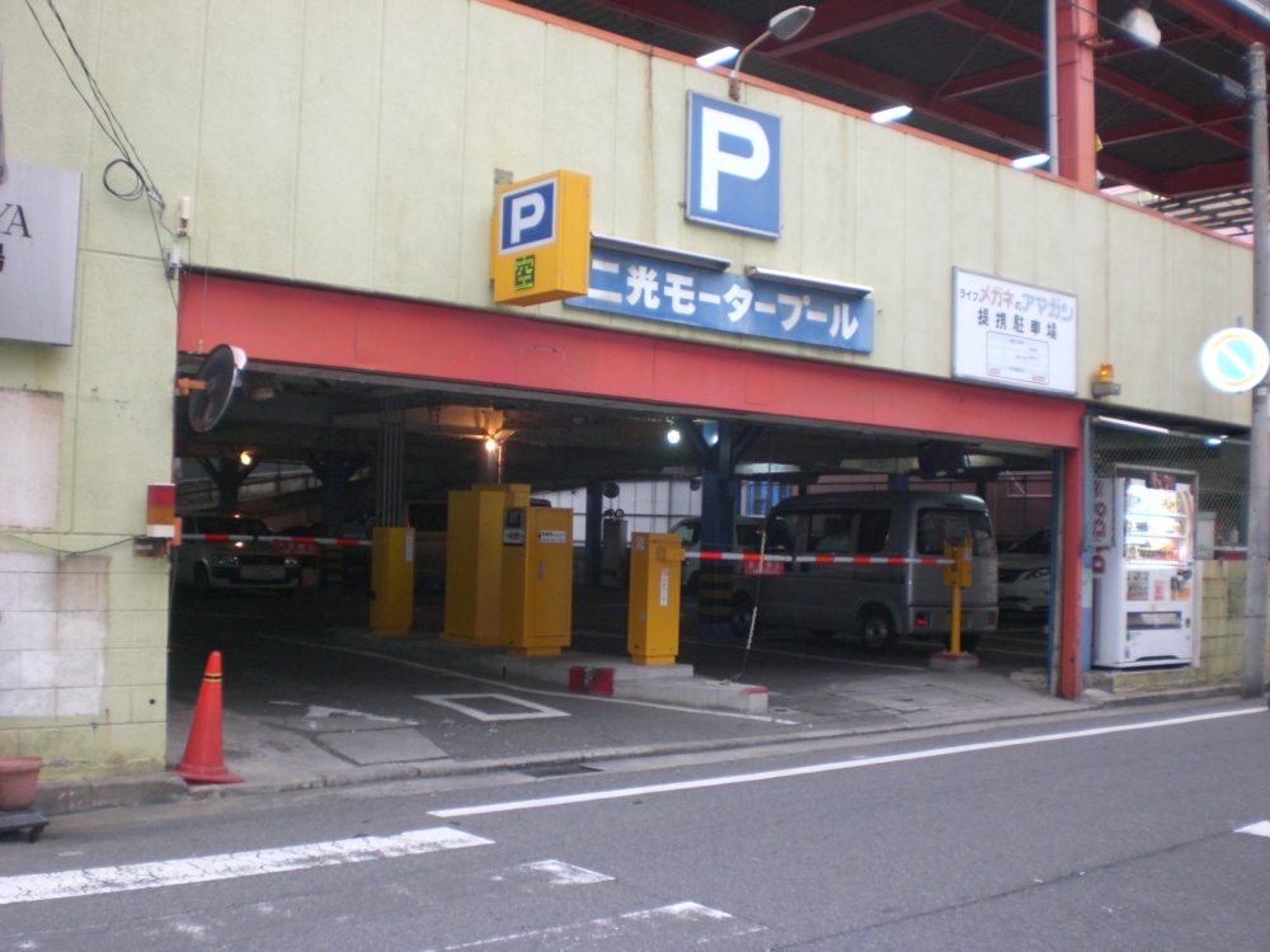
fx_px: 1394
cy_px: 476
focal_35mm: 38
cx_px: 635
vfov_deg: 37.7
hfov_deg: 49.0
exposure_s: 1/60
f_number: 3.1
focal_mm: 6.3
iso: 200
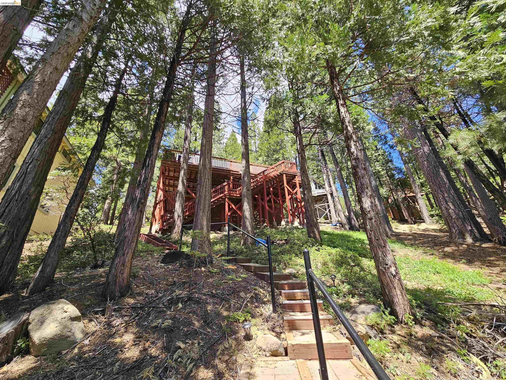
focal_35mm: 13
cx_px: 253
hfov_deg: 106.2
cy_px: 190
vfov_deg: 89.9
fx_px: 190
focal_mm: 2.2
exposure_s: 1/385
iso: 50
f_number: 2.2
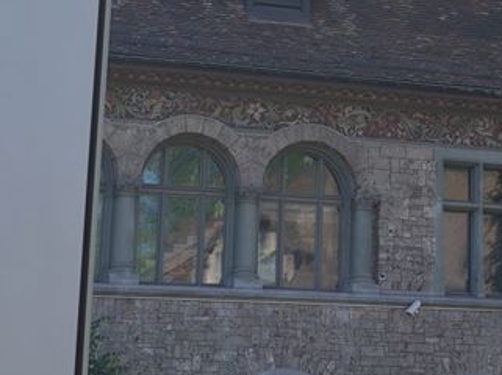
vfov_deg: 10.0
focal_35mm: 144
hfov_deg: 13.2
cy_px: -159
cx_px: 688
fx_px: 2086
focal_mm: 24
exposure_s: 1/100
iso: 100
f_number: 11
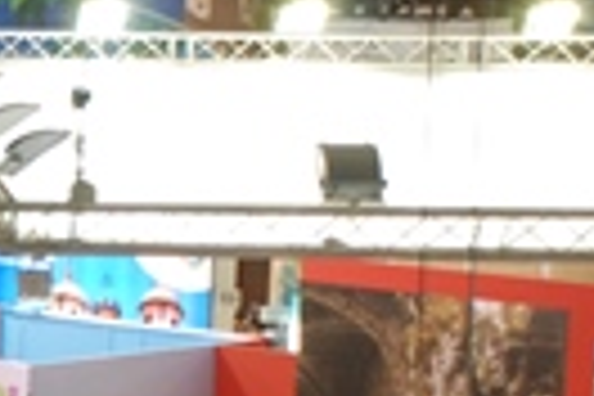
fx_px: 5280
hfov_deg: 6.2
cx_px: -684
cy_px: 500
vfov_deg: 4.3
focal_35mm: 320
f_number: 5.6
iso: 500
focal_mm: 44
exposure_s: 1/20
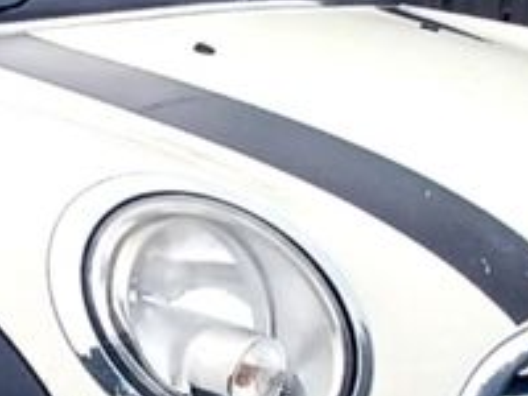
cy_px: 293
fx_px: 778
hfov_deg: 35.2
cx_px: 48
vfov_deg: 28.2
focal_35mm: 51
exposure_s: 1/270
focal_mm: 1.4
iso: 50
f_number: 2.2
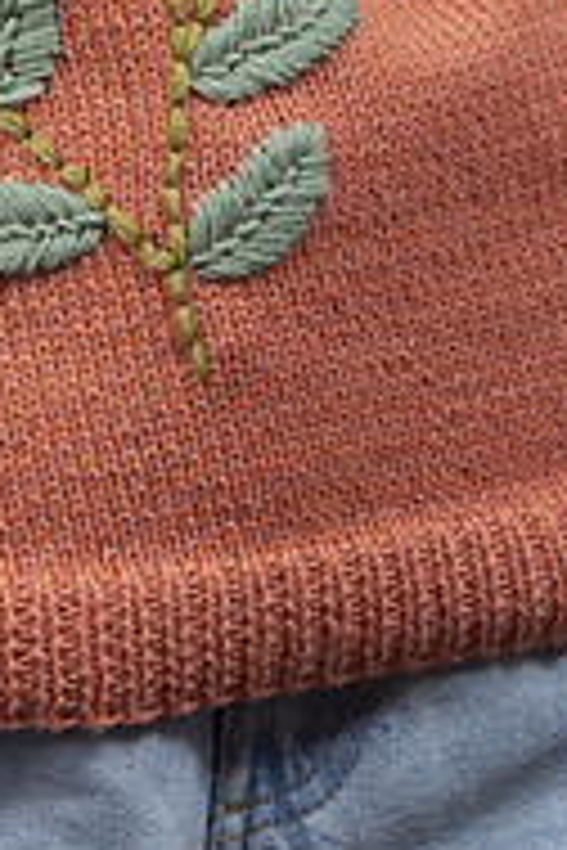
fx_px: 10418
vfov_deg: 4.6
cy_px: -454
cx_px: 79
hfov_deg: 3.1
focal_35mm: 441
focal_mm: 130
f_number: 9
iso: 100
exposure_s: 1/160
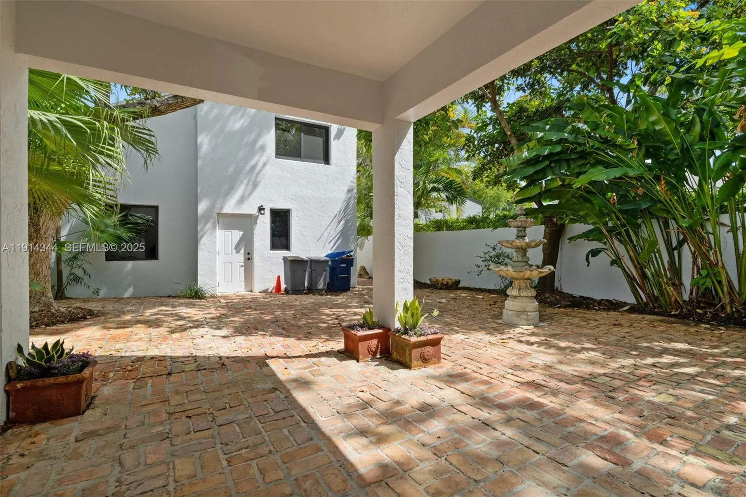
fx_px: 352
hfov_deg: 93.3
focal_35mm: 17
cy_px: 248
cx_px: 373
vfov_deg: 70.4
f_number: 8
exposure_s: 1/250
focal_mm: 17
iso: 320
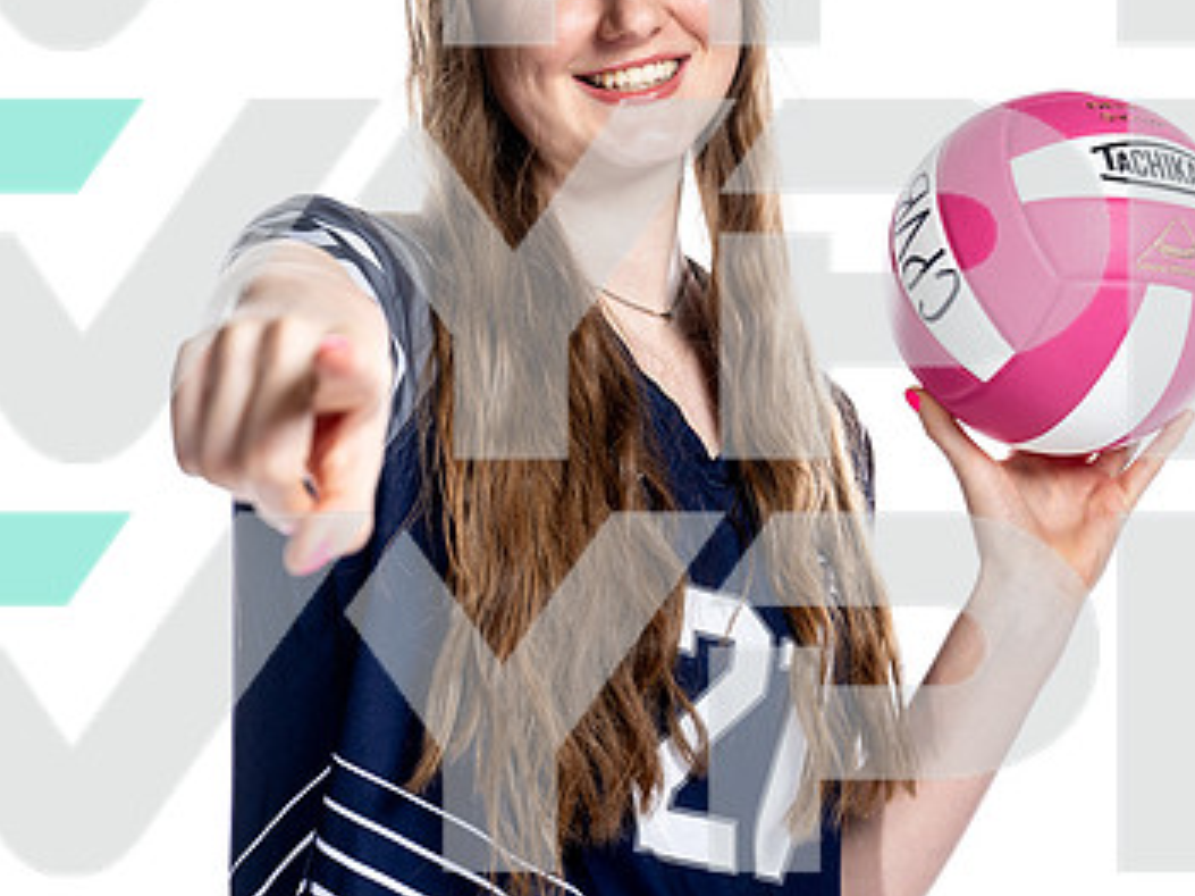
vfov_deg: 15.2
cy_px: 281
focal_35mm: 97
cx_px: 654
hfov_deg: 20.2
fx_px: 3347
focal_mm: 61
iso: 400
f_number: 5.6
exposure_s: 1/250
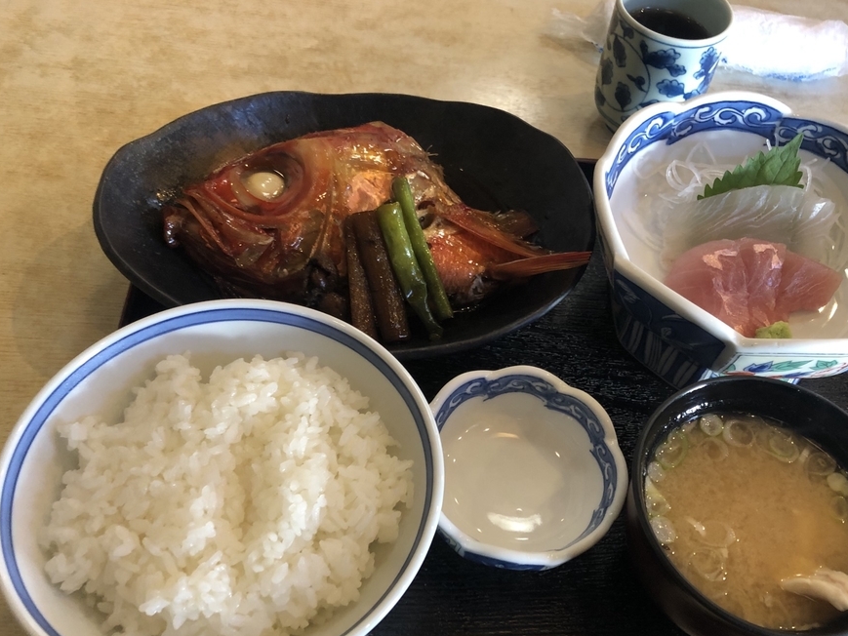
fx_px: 809
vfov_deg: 42.8
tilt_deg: -55.4
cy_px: 373
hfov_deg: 55.1
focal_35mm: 33
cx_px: 487
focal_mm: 3.99
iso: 64
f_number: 1.8
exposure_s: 1/17
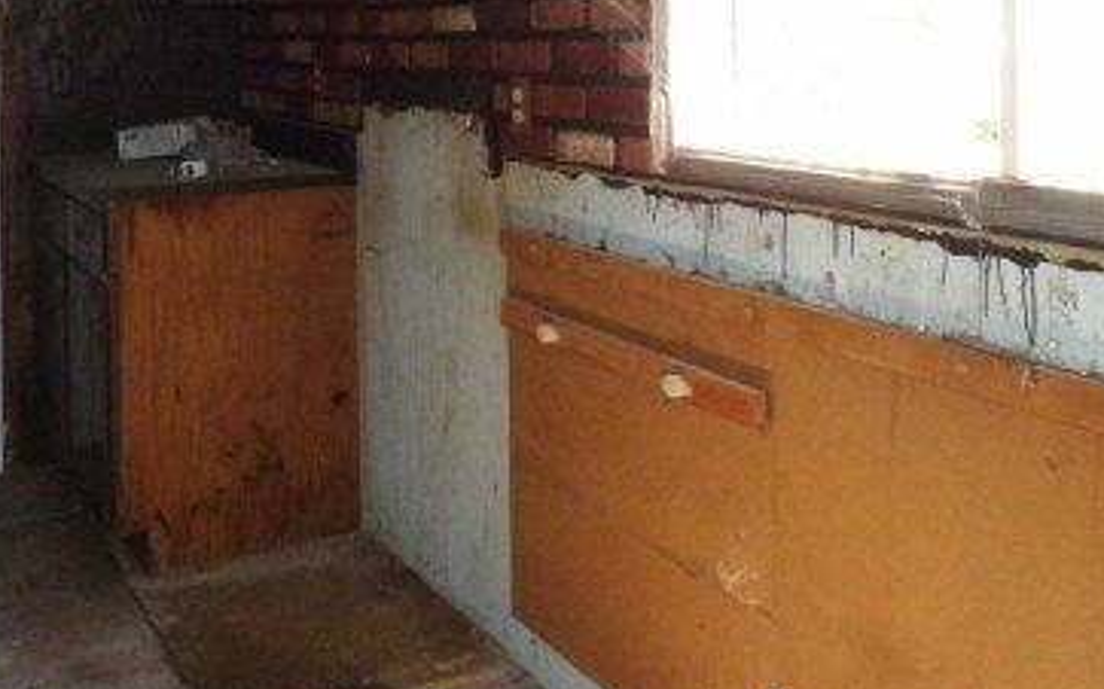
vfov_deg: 27.4
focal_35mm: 45
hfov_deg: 44.2
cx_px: 451
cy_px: 46
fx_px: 1354
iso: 1600
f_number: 2.8
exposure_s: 1/250
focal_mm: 4.3
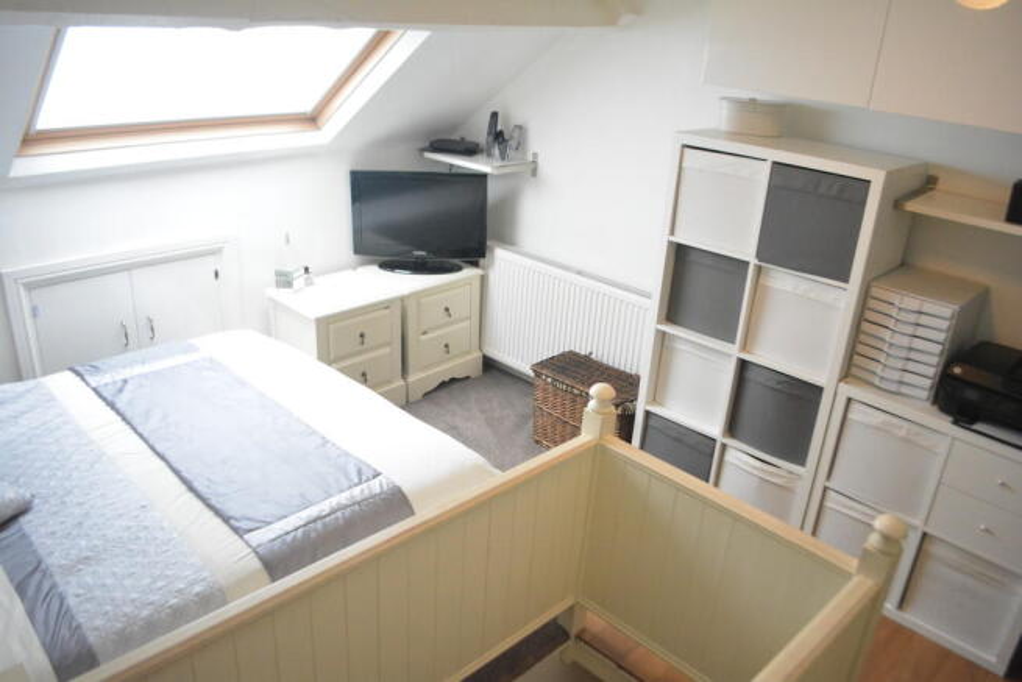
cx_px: 511
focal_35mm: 27
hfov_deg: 67.4
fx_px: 767
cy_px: 341
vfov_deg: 48.0
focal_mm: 18
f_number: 3.5
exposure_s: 1/100
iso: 4000
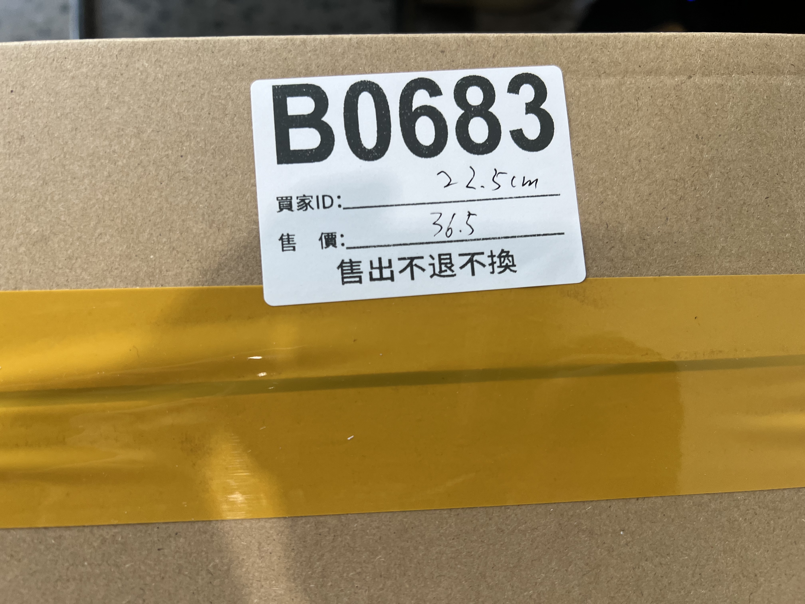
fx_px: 605
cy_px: 302
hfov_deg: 67.3
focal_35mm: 26
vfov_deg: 53.1
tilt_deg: -81.3
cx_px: 402
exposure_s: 1/100
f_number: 1.5
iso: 100
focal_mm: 5.7
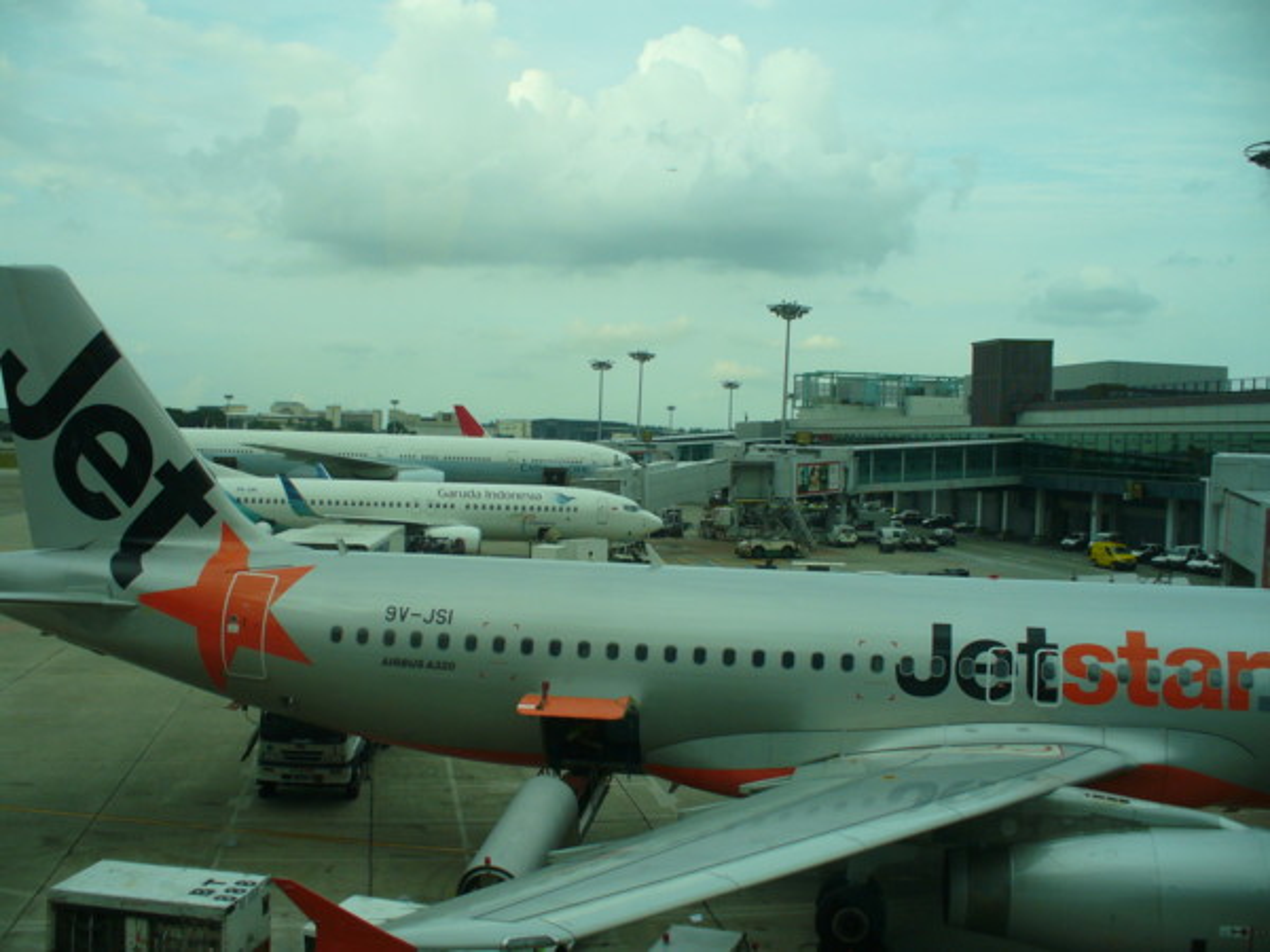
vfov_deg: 38.7
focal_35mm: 37
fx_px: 1357
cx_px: 635
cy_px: 476
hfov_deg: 50.1
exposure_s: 1/125
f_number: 5.6
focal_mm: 6.1
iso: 80
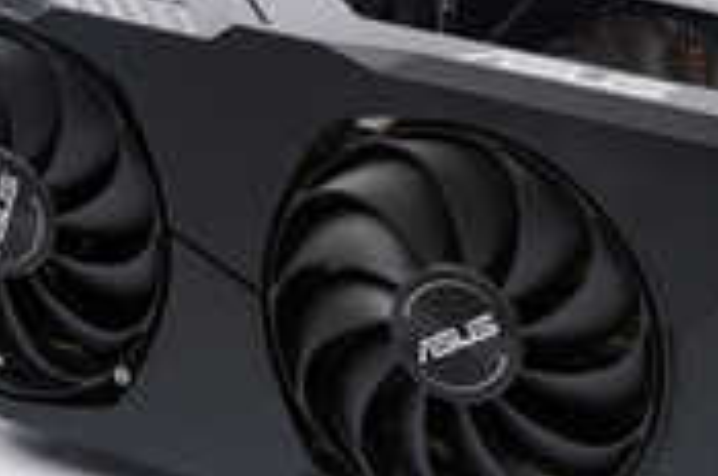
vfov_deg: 13.2
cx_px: 542
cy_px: 205
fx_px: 2051
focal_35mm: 103
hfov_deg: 19.7
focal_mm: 30
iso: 100
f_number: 13
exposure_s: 1/125
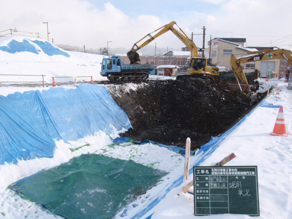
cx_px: 146
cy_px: 110
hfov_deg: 63.4
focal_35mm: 28
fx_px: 236
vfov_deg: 49.7
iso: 64
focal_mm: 5
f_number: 3.5
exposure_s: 1/500
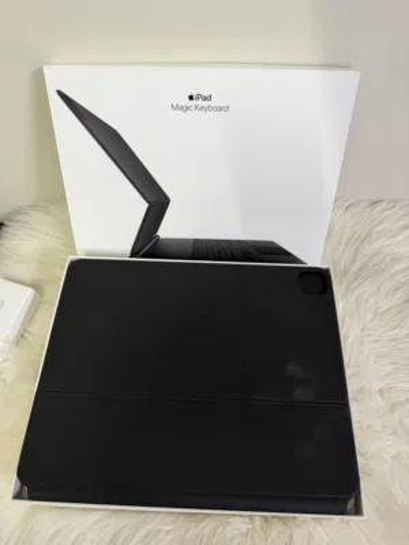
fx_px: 378
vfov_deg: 71.6
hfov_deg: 56.8
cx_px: 204
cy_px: 272
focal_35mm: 24
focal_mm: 6.76
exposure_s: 1/50
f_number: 1.78
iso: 320
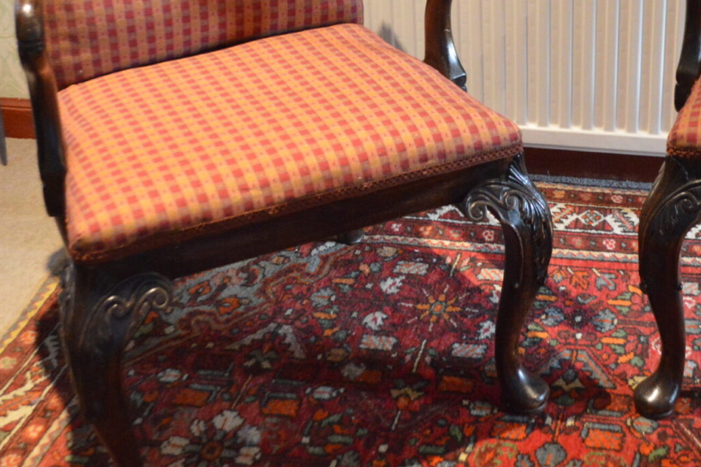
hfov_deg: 28.1
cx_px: 522
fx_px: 1382
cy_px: 57
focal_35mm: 71
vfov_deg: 18.9
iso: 3200
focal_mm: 24
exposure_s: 1/30
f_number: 4
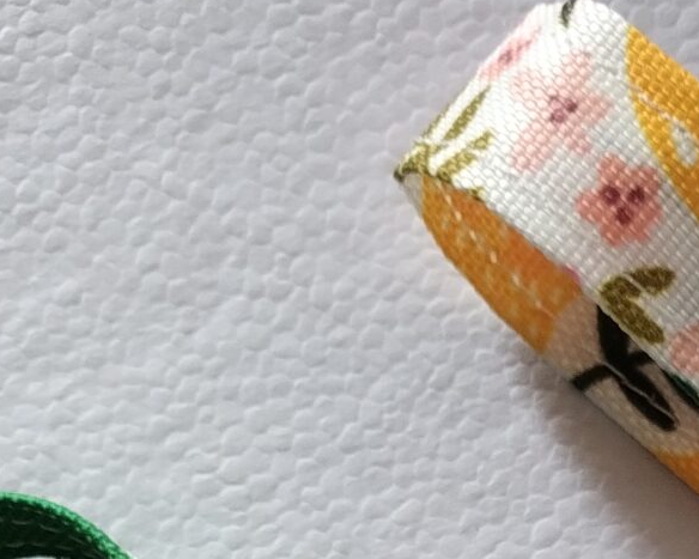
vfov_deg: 10.9
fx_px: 2482
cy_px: 1345
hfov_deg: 15.3
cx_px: 893
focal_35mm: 120
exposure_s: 1/50
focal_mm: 4.27
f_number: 1.8
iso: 300
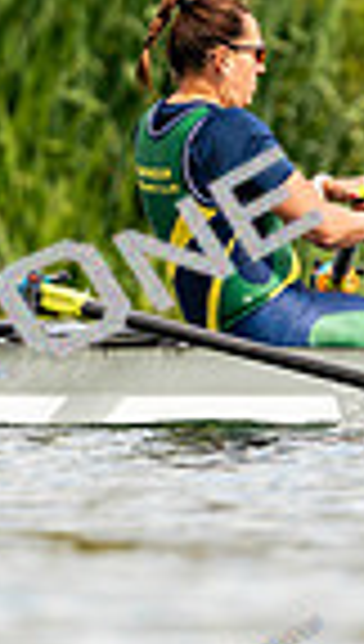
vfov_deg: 0.8
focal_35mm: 2544
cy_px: 133
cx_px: 189
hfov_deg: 0.5
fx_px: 43422
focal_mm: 600
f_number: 6.3
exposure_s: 1/2000
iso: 400
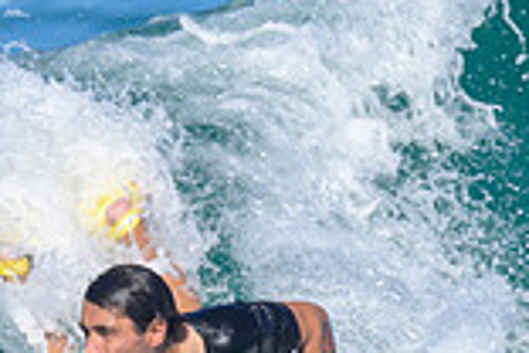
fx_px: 60140
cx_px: 251
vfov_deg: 0.3
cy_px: 318
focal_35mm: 4093
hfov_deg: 0.5
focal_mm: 800
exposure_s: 1/2000
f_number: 6.3
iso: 250
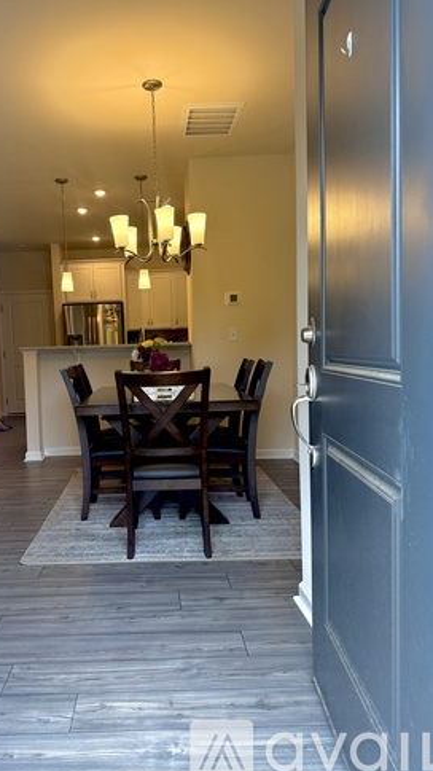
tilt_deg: -3.4
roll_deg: +1.9
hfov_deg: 42.4
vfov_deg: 69.9
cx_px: 149
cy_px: 386
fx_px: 551
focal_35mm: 27
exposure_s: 1/204
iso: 200
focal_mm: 6.76
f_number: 1.78
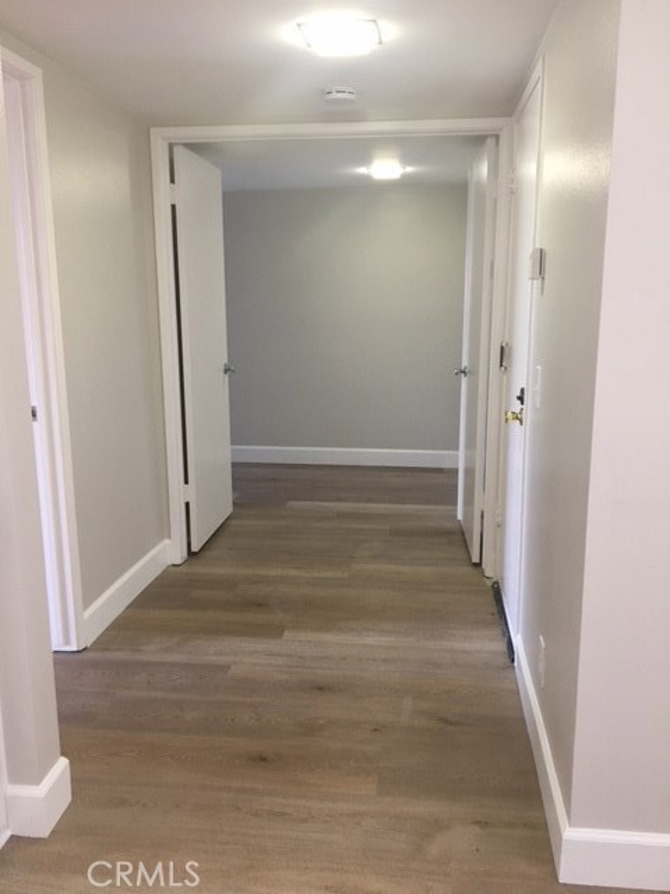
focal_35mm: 29
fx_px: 748
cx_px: 335
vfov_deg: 61.7
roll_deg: +0.9
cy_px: 447
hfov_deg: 48.2
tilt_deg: -12.5
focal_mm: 4.15
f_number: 2.2
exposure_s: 1/33
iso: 125
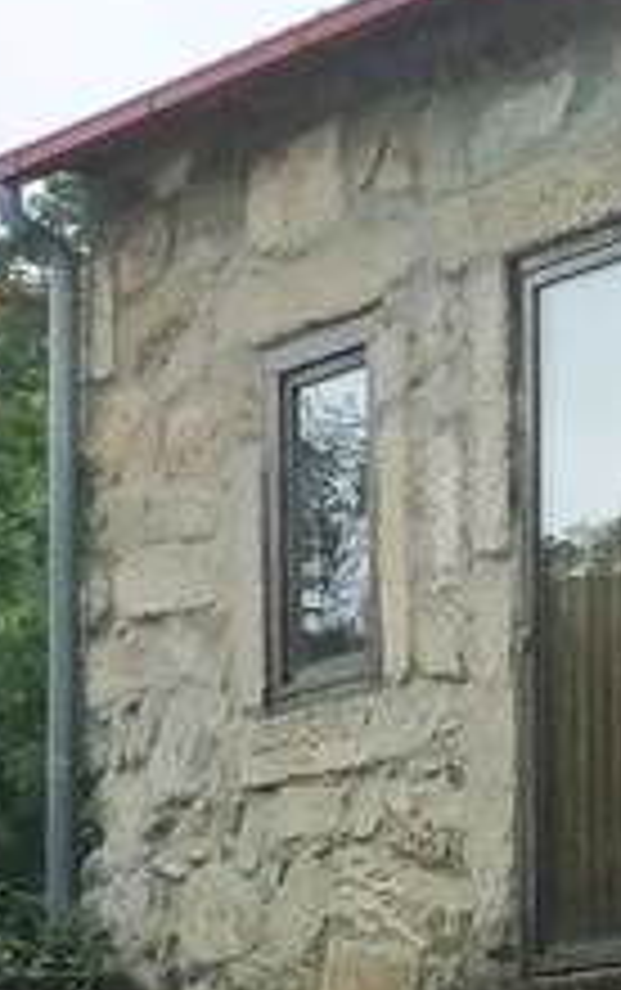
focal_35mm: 148
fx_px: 3997
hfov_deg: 6.5
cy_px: 1228
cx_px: 2736
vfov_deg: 13.7
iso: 250
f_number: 1.9
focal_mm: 3.94
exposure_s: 1/725
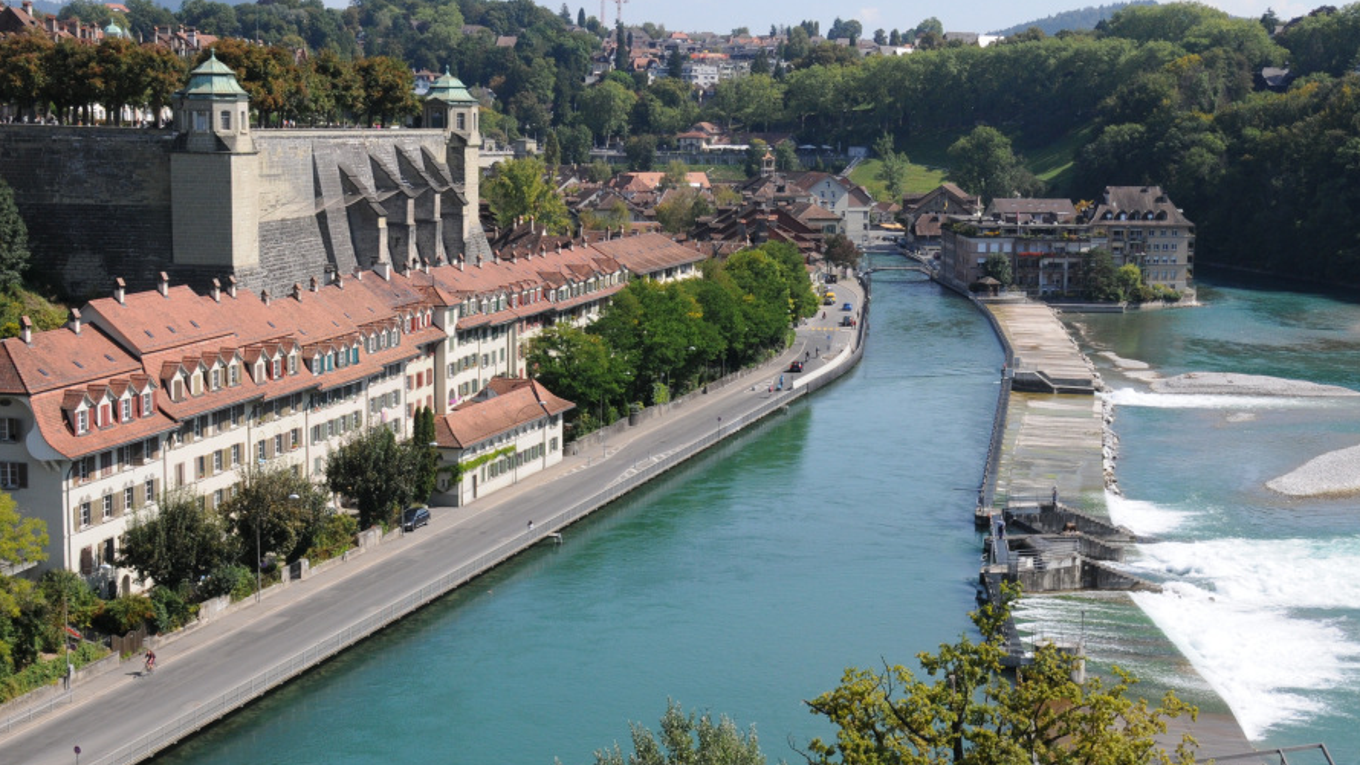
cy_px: 379
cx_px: 730
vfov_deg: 21.8
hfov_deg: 37.8
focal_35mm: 55
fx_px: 1984
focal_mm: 26
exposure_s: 1/500
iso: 400
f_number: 11
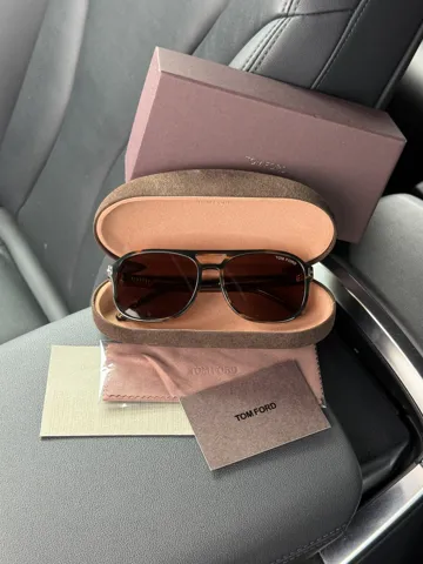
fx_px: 782
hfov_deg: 30.3
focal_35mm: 48
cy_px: 282
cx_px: 212
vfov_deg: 39.7
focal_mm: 6.76
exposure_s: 1/60
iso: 125
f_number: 1.78
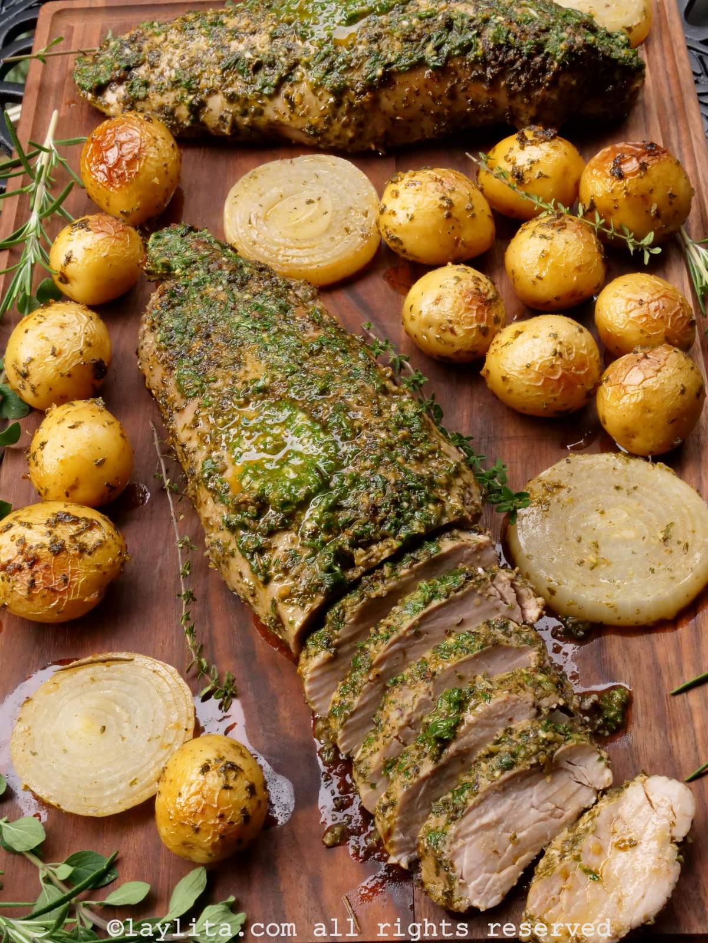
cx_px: 354
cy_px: 472
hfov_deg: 30.3
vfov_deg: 39.6
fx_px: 1308
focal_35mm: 48
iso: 3200
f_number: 16
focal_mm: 24
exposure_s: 1/60
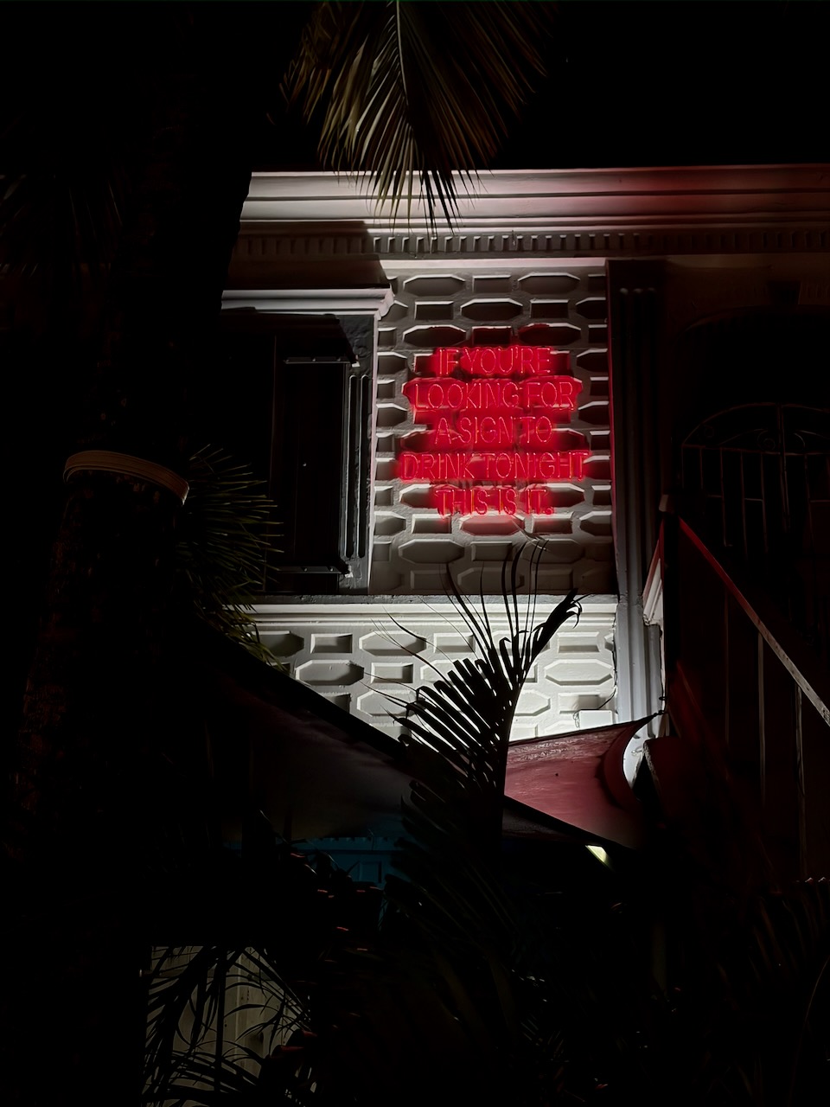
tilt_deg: +20.2
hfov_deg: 28.0
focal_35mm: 52
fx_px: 1662
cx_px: 415
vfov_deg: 36.8
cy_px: 554
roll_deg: -0.5
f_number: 1.6
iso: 25
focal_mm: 5.96
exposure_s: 1/120
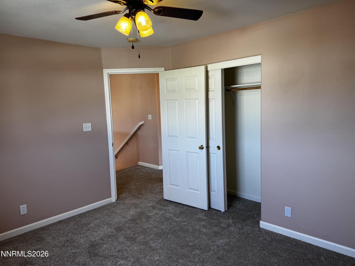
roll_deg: +1.6
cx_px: 178
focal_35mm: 24
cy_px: 133
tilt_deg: -6.9
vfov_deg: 56.8
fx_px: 246
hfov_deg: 71.6
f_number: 1.78
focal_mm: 6.76
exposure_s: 1/120
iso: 100
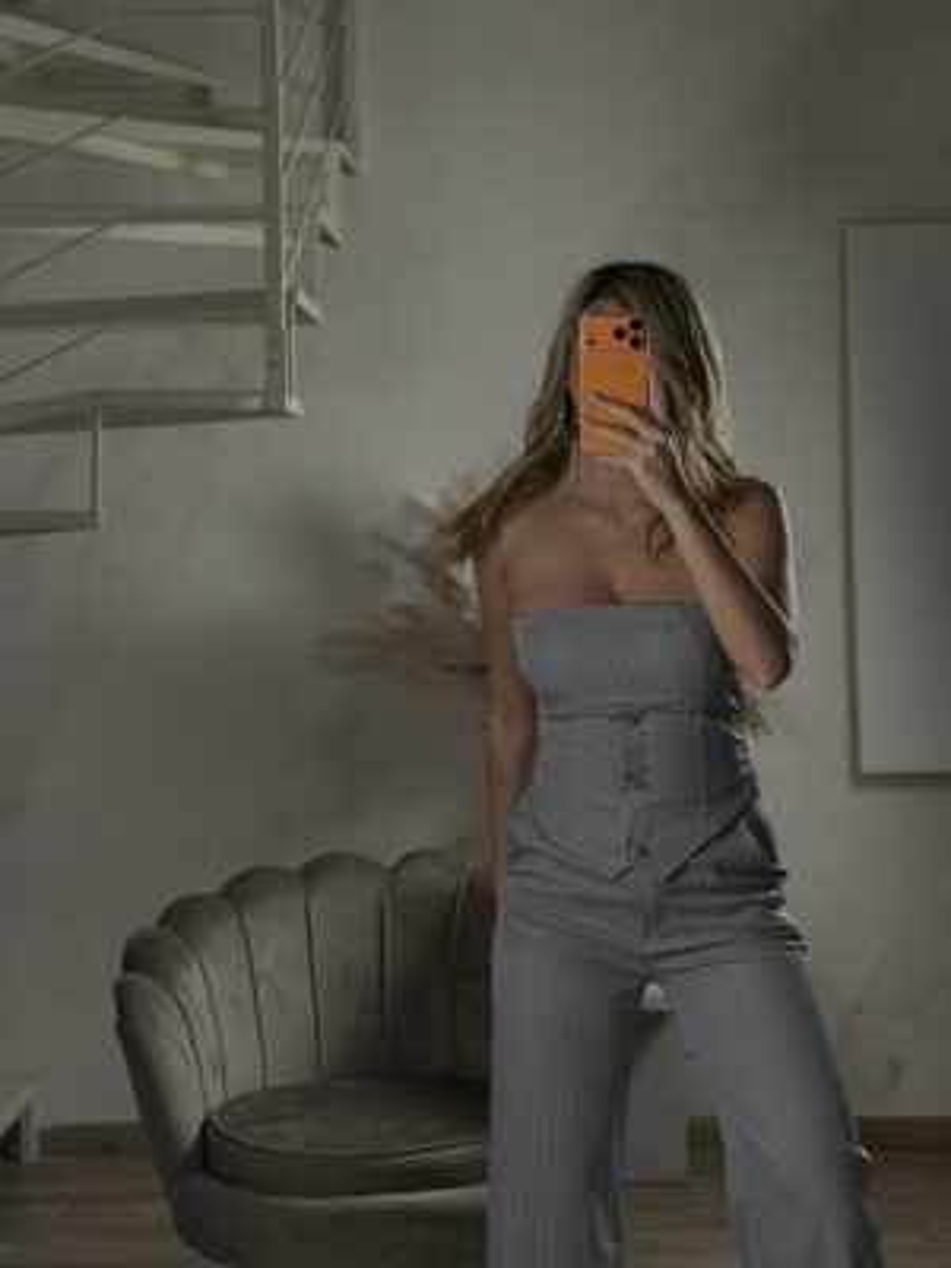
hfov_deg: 30.3
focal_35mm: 48
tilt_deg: -8.3
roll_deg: +1.2
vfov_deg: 39.7
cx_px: 476
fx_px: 1758
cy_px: 634
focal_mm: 6.76
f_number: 1.78
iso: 160
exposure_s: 1/100
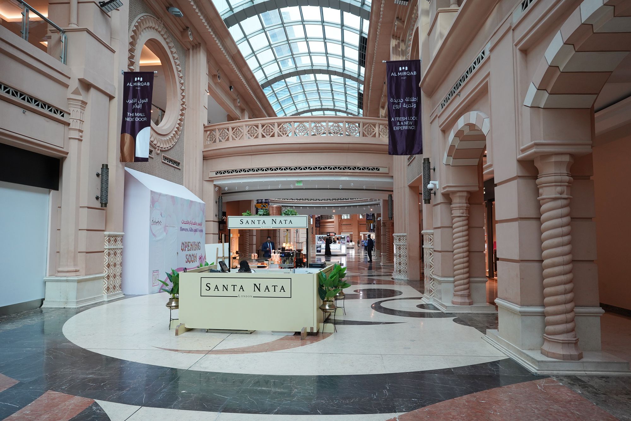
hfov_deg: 73.7
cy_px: 210
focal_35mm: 24
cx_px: 316
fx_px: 421
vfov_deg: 53.1
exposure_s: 1/100
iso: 800
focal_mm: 24
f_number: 7.1
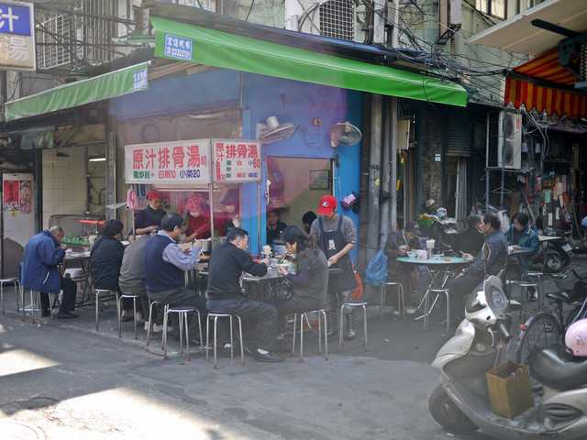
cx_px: 294
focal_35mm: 40
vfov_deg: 36.0
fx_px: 678
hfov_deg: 46.8
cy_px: 220
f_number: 1.7
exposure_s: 1/400
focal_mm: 20
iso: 100
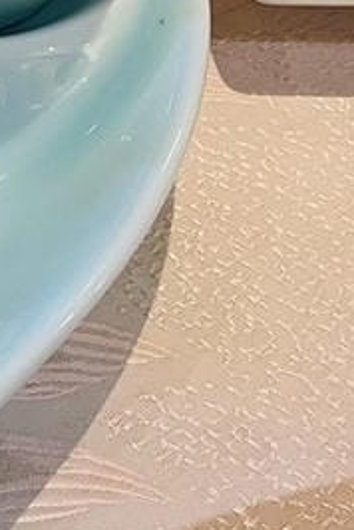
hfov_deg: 10.1
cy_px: 66
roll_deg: -0.9
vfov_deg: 17.3
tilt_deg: -44.7
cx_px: -515
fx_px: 1726
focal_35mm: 117
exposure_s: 1/60
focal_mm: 5.1
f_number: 1.6
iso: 250
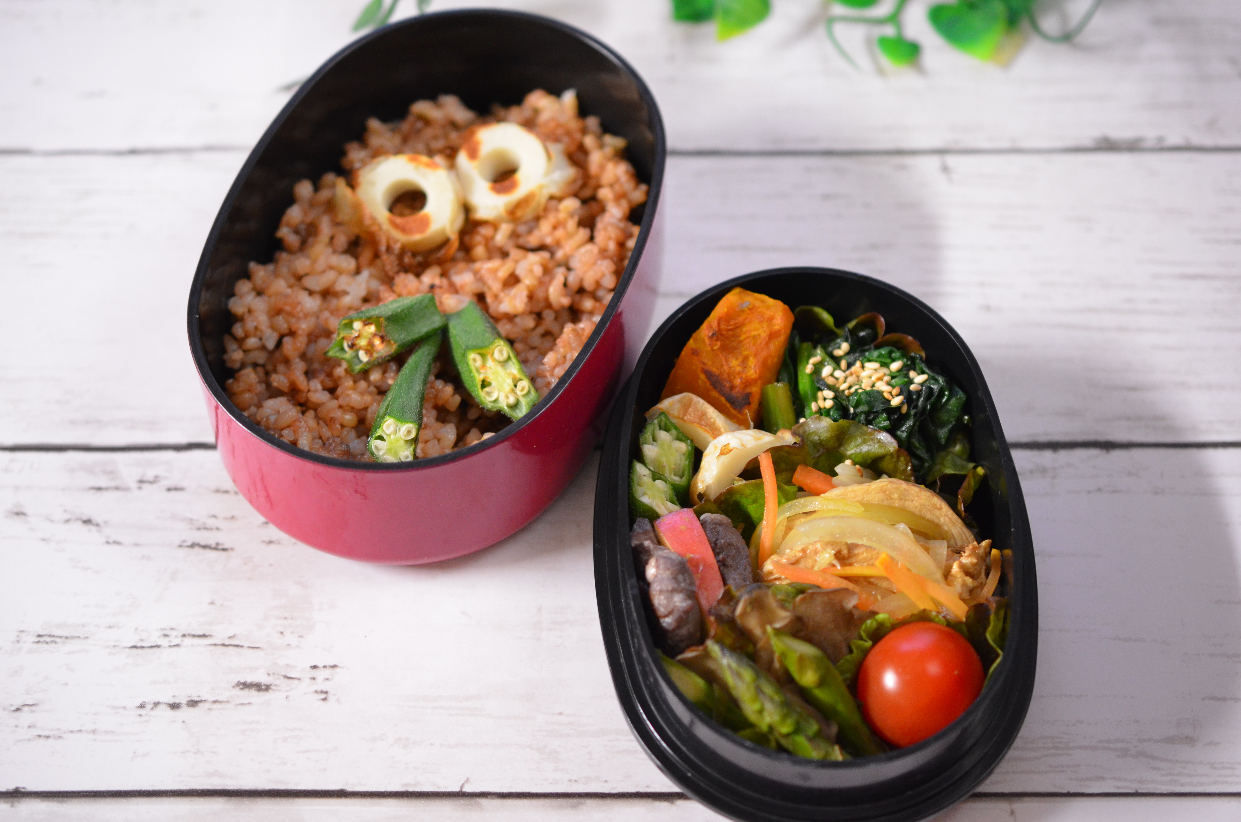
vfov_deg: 21.1
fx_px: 2202
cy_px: 404
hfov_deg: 31.5
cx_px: 622
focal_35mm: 64
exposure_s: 1/15
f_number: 3
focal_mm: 40
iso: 1600
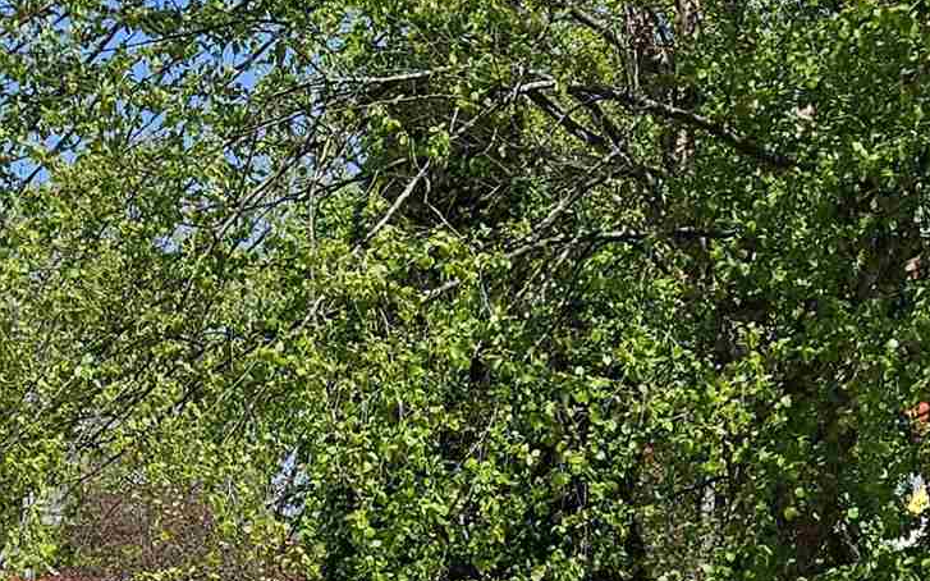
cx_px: 326
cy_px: 873
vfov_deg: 12.1
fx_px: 2610
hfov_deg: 20.1
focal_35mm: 103
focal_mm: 5.4
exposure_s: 1/2782
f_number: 1.8
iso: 25
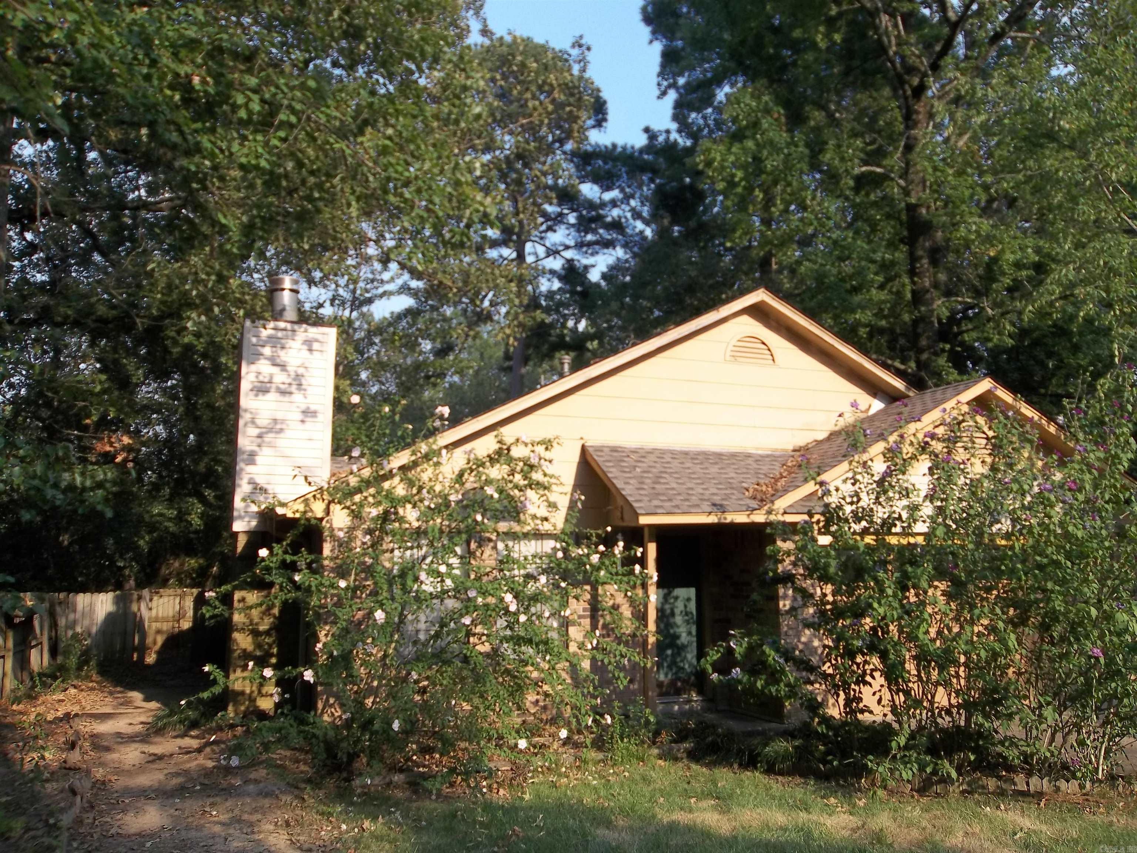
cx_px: 568
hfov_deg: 65.3
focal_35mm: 27
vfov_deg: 51.4
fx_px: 887
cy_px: 426
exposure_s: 1/400
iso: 80
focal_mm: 4.9
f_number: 3.5
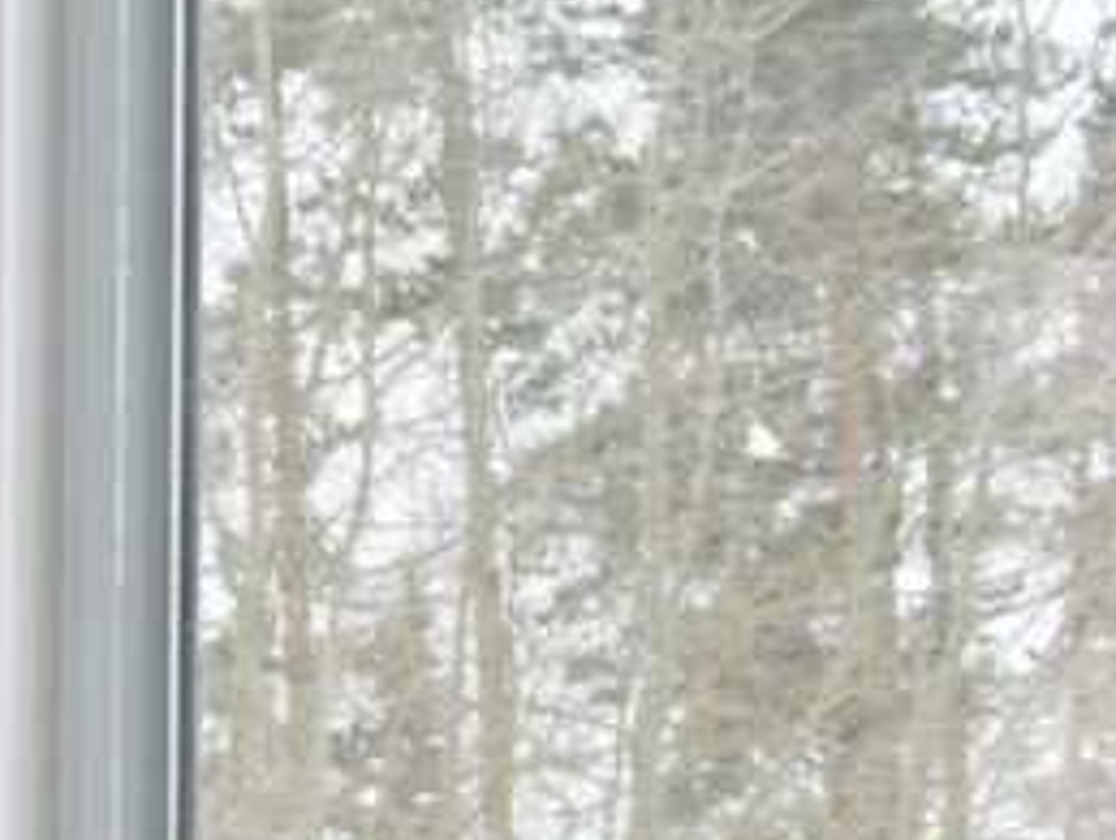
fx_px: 7103
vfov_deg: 6.5
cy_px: 1747
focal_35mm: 220
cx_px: -2521
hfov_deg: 7.6
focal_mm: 35
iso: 500
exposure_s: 1/250
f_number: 7.1
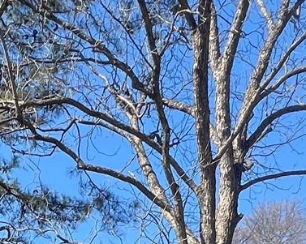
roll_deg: -0.4
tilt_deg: -1.2
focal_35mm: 69
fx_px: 624
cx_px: -10
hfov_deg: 25.9
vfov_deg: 15.6
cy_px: 534
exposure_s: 1/453
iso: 32
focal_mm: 1.57
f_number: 1.8
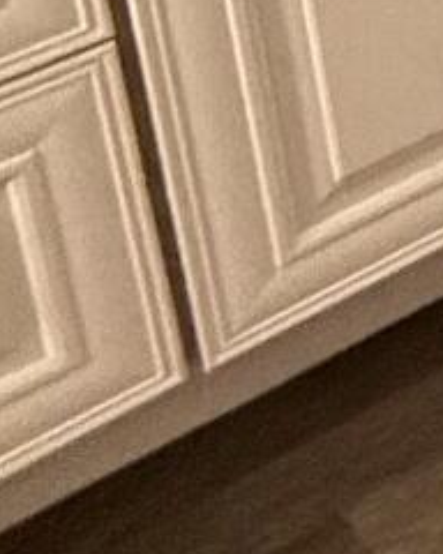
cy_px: -720
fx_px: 1868
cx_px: 1613
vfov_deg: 13.2
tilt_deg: -10.3
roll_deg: +2.4
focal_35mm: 114
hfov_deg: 8.8
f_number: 2.2
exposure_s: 1/120
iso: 400
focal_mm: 2.22
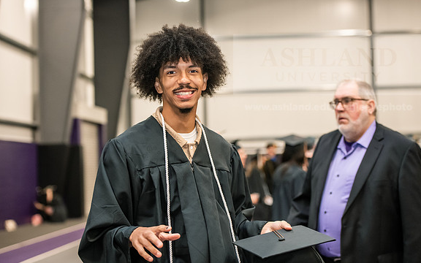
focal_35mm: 77
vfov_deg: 16.9
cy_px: 122
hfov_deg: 26.8
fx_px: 883
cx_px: 211
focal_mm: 75
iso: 3200
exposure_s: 1/200
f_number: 3.5
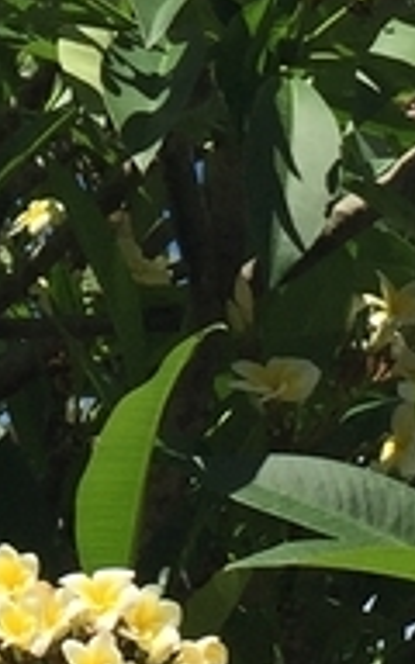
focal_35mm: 192
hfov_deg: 6.8
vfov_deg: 10.8
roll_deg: -1.4
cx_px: -90
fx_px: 3474
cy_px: -69
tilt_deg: +39.8
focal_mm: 4.15
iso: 32
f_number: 2.2
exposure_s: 1/2825
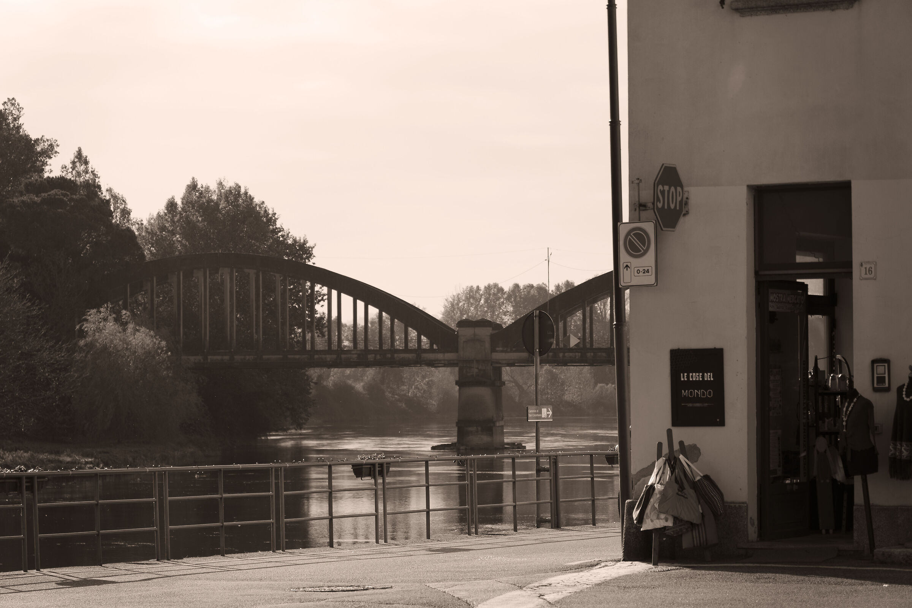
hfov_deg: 20.8
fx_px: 2482
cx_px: 456
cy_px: 304
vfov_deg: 14.0
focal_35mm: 98
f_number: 3.2
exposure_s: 1/1000
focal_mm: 65.4
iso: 100
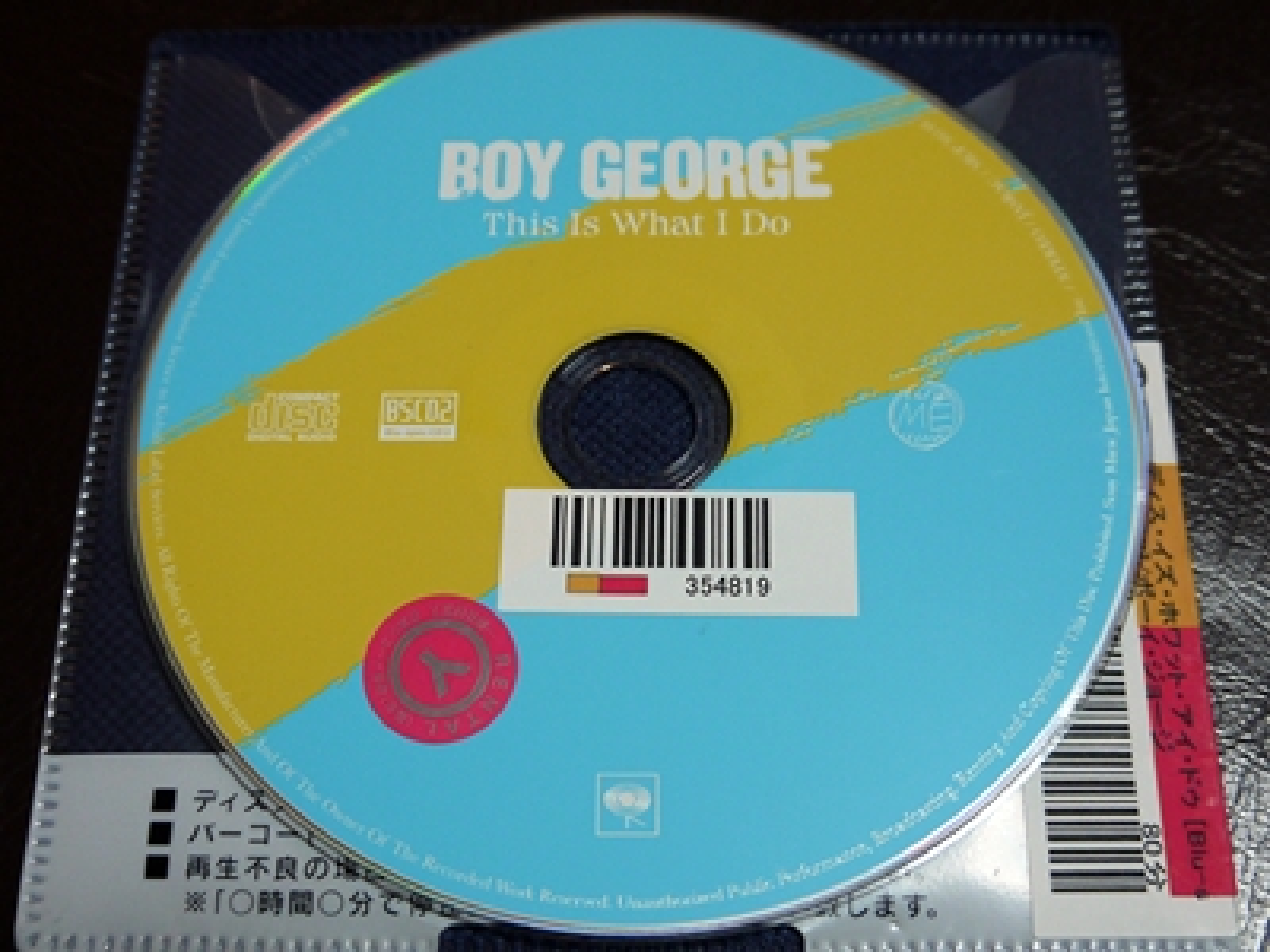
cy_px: 476
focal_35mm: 39
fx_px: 1431
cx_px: 635
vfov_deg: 36.8
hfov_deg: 47.9
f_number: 3.5
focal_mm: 14
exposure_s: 1/50
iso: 400
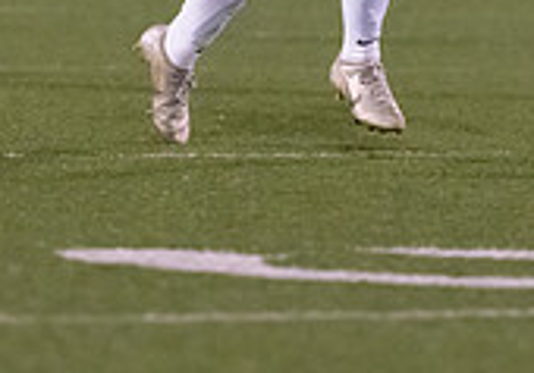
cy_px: -221
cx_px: 273
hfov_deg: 2.7
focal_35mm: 760
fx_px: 11449
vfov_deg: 1.9
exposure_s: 1/1000
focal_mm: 149
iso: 4000
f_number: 2.8
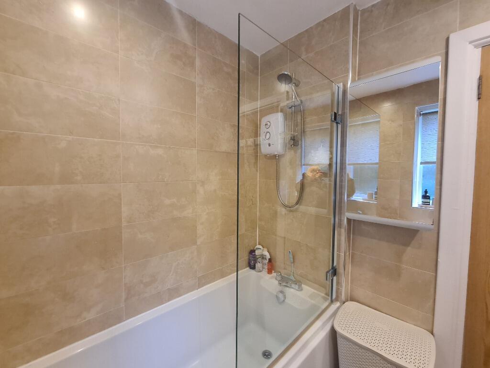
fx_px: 184
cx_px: 245
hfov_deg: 106.2
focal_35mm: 13
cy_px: 184
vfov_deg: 89.9
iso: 500
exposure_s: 1/33
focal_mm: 2.2
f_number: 2.2
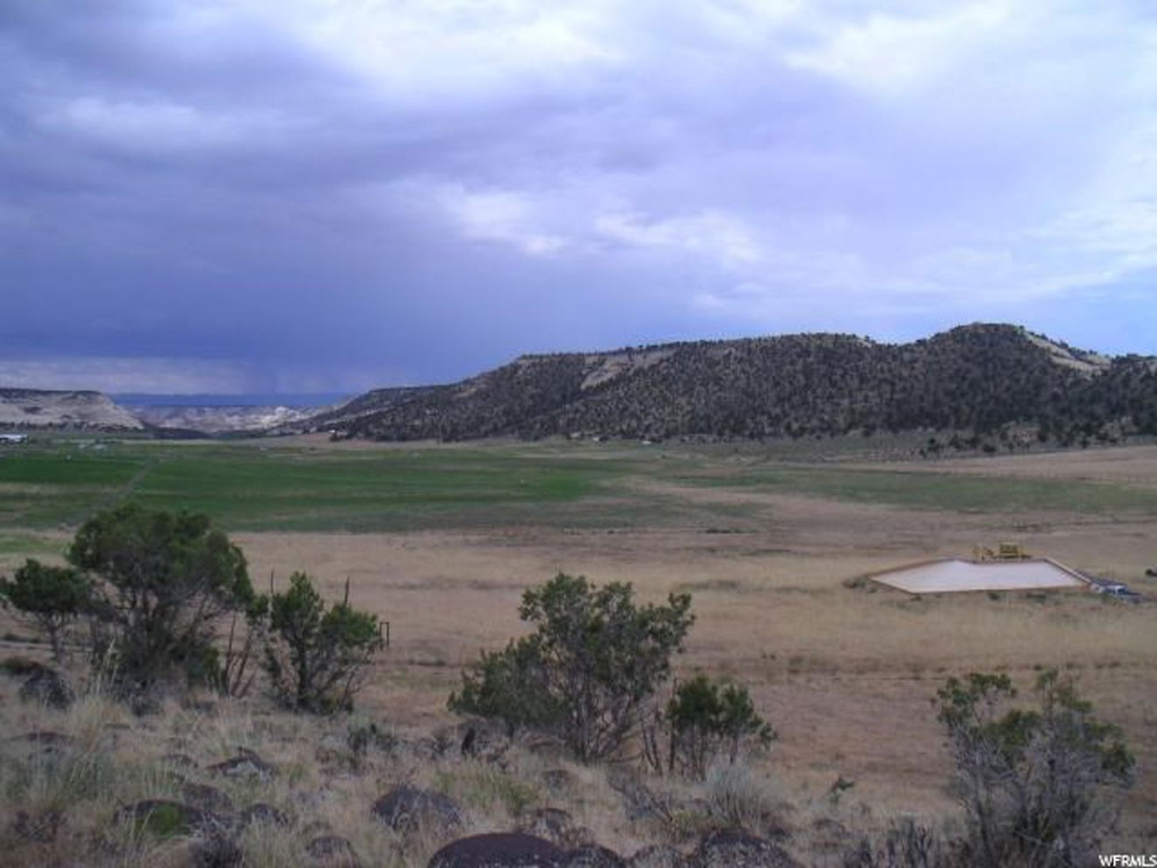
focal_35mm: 38
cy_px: 434
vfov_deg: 37.7
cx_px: 578
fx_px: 1270
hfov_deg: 49.0
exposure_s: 1/180
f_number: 6.7
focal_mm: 6
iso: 50
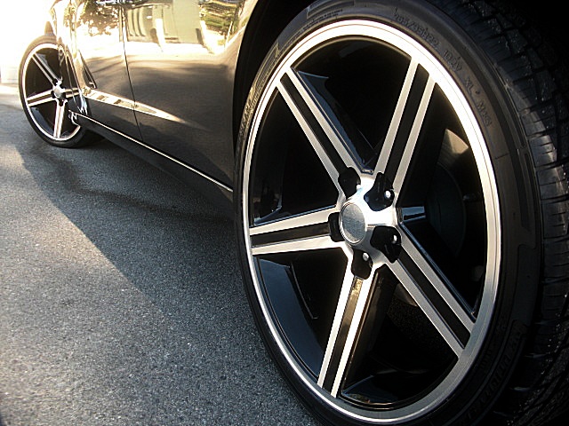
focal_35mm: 36
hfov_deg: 51.4
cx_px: 284
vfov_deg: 39.7
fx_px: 592
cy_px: 213
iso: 100
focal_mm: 6.3
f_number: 2.8
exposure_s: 1/100
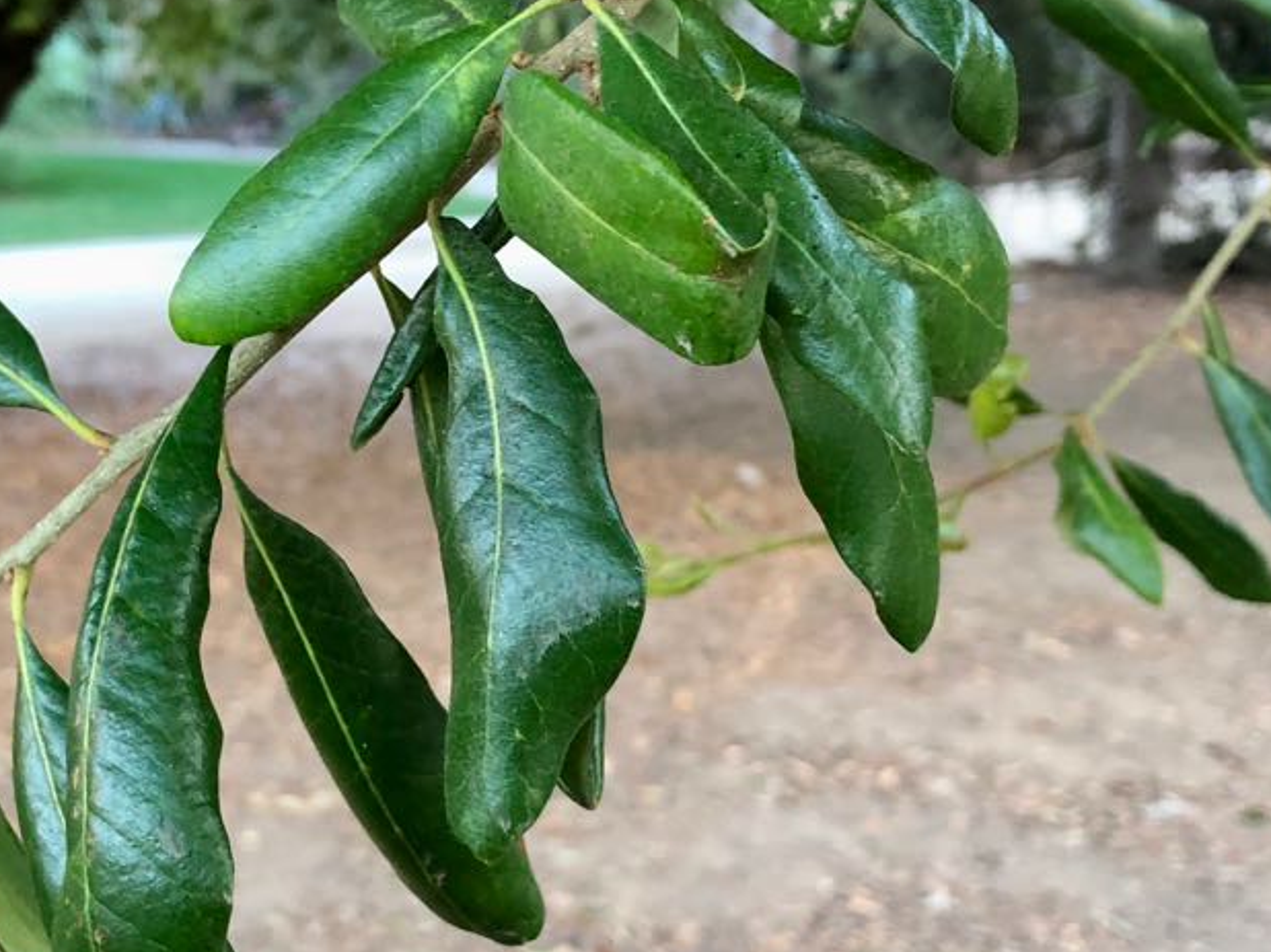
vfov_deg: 25.2
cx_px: 306
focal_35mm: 58
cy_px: 479
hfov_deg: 32.6
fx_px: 2129
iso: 40
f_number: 1.8
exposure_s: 1/20
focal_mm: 3.99
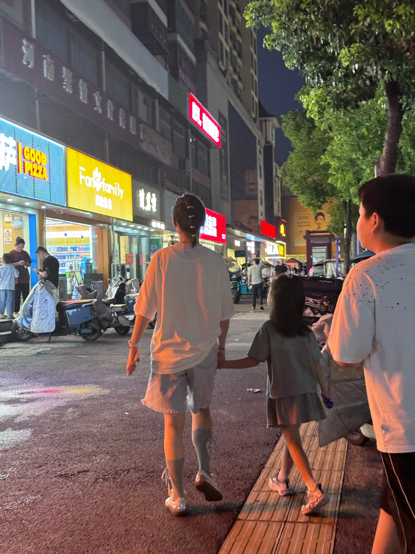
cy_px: 277
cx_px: 208
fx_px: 767
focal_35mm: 48
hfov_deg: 30.3
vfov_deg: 39.7
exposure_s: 1/33
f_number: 1.78
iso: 320
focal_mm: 6.76
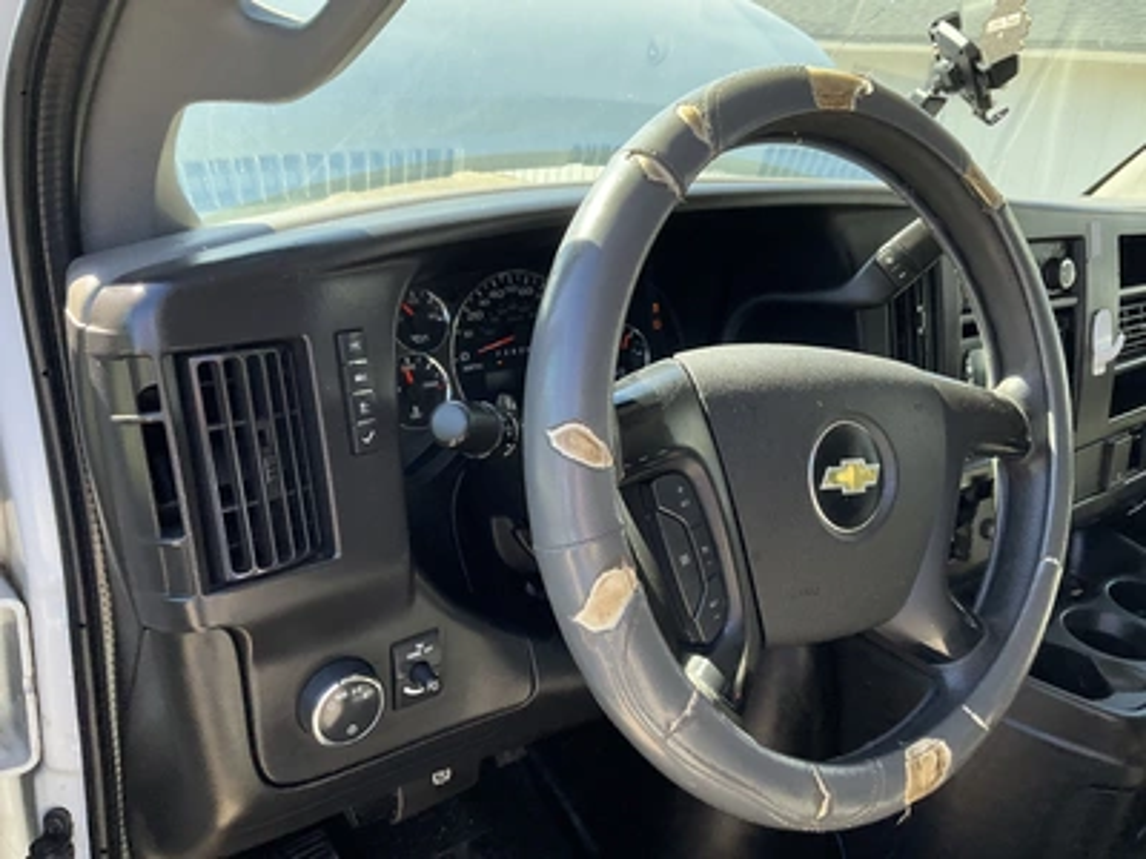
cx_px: 573
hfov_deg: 61.7
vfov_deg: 48.2
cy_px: 430
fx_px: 960
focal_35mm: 29
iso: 32
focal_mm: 3
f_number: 1.8
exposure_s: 1/168
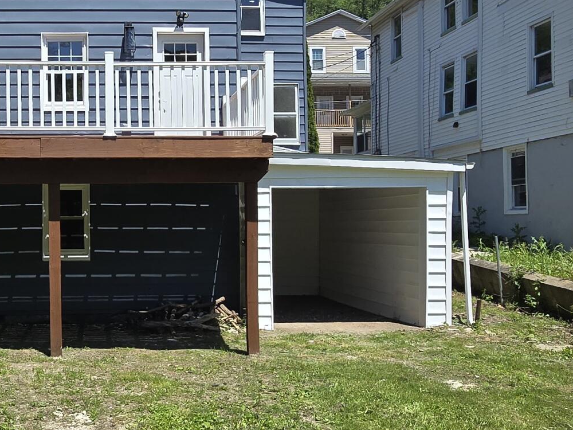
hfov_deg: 45.6
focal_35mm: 39
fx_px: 646
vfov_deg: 36.8
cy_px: 221
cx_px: 119
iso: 50
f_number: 2.2
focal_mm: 2.2
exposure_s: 1/2192
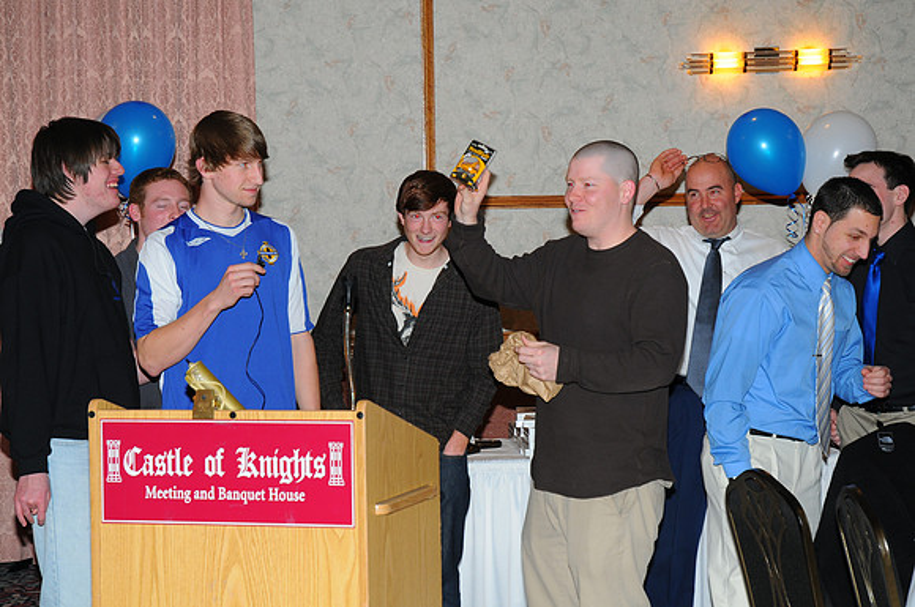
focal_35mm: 84
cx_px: 458
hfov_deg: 24.2
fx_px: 2132
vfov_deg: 16.2
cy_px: 304
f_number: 6.3
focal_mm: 56
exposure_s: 1/60
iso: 250
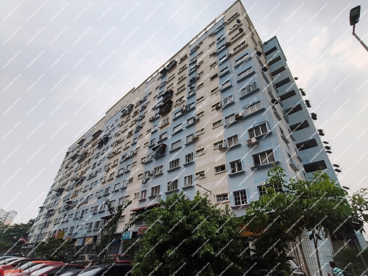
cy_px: 138
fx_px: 159
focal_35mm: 15
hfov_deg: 98.2
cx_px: 184
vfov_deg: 81.8
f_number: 2.2
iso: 50
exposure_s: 1/1105
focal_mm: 1.67
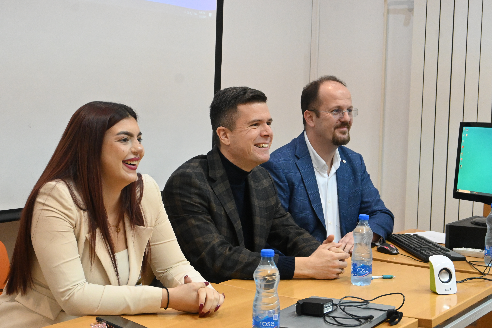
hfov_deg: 32.6
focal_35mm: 62
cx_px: 246
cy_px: 164
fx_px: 840
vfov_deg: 22.1
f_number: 5.6
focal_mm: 41
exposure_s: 1/60
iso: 4000
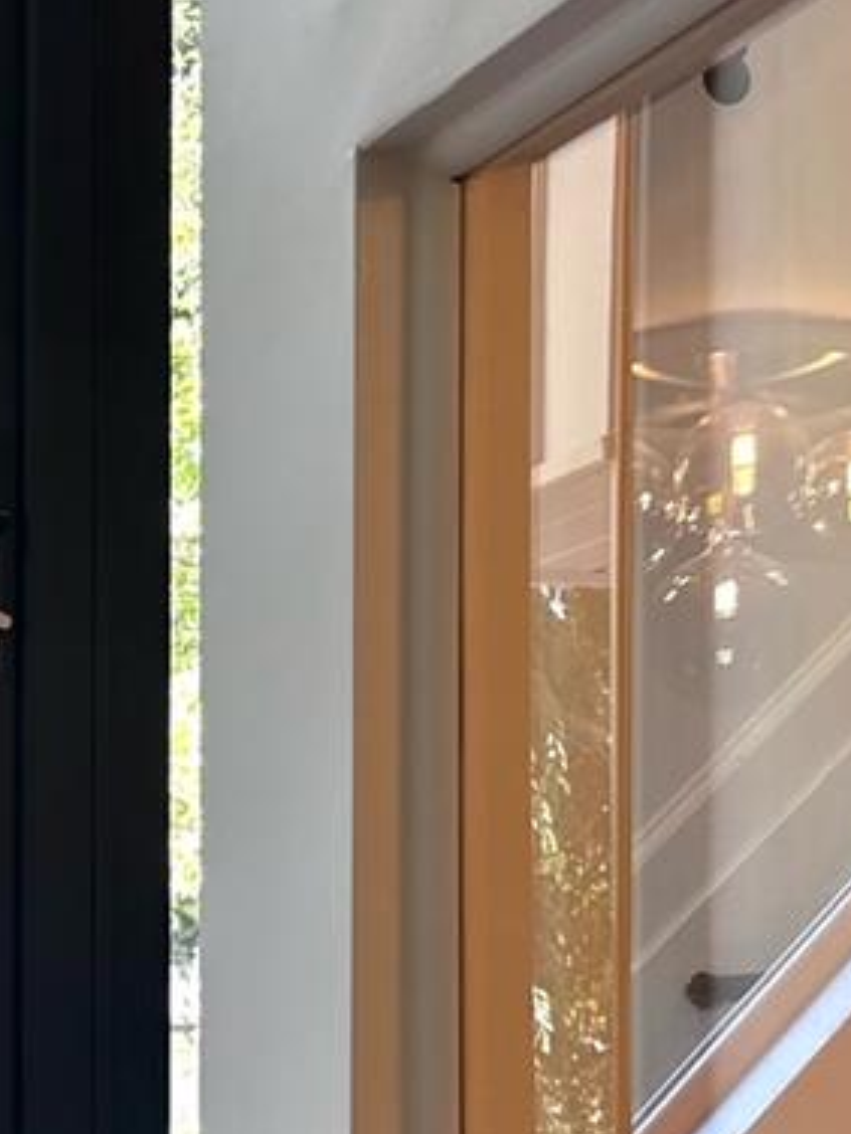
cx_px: -130
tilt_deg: +4.7
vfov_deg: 19.8
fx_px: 3212
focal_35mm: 98
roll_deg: -0.2
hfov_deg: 14.7
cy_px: 959
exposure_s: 1/120
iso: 125
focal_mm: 6.86
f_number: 1.78
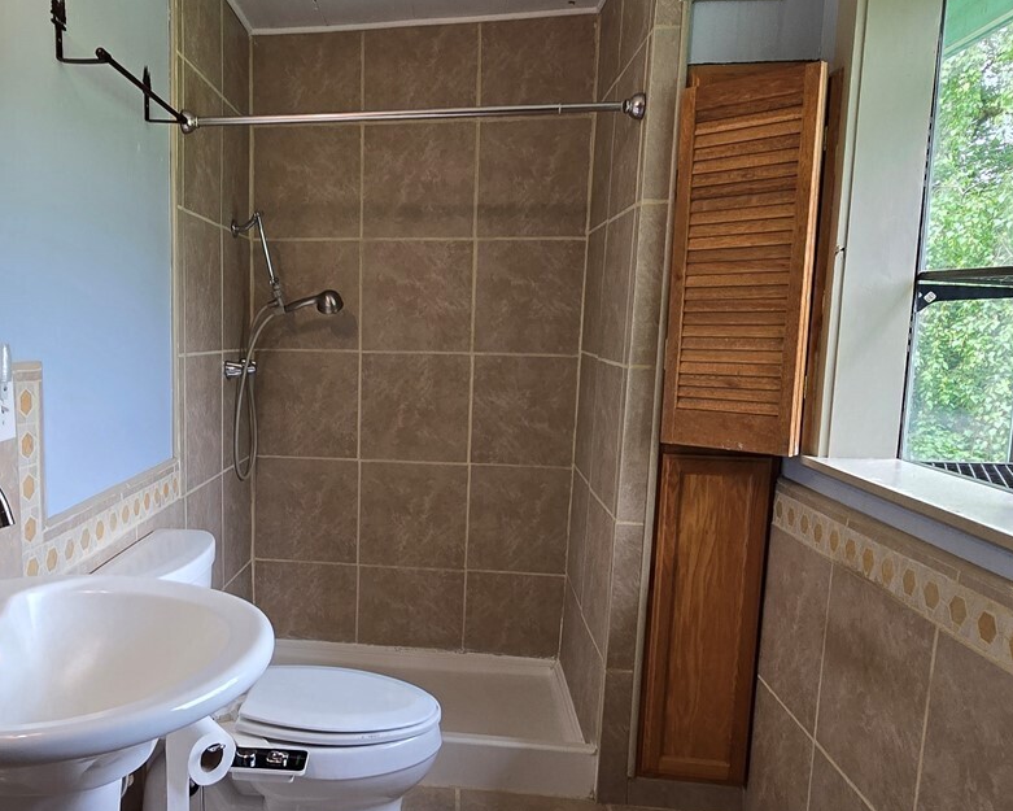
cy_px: 441
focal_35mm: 26
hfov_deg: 64.0
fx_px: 780
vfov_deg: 54.9
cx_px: 322
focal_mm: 2.2
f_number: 2.2
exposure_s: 1/60
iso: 50
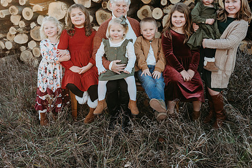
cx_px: 129
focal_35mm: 45
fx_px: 315
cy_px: 60
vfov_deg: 29.7
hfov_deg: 43.6
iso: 400
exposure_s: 1/1000
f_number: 4
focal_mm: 29
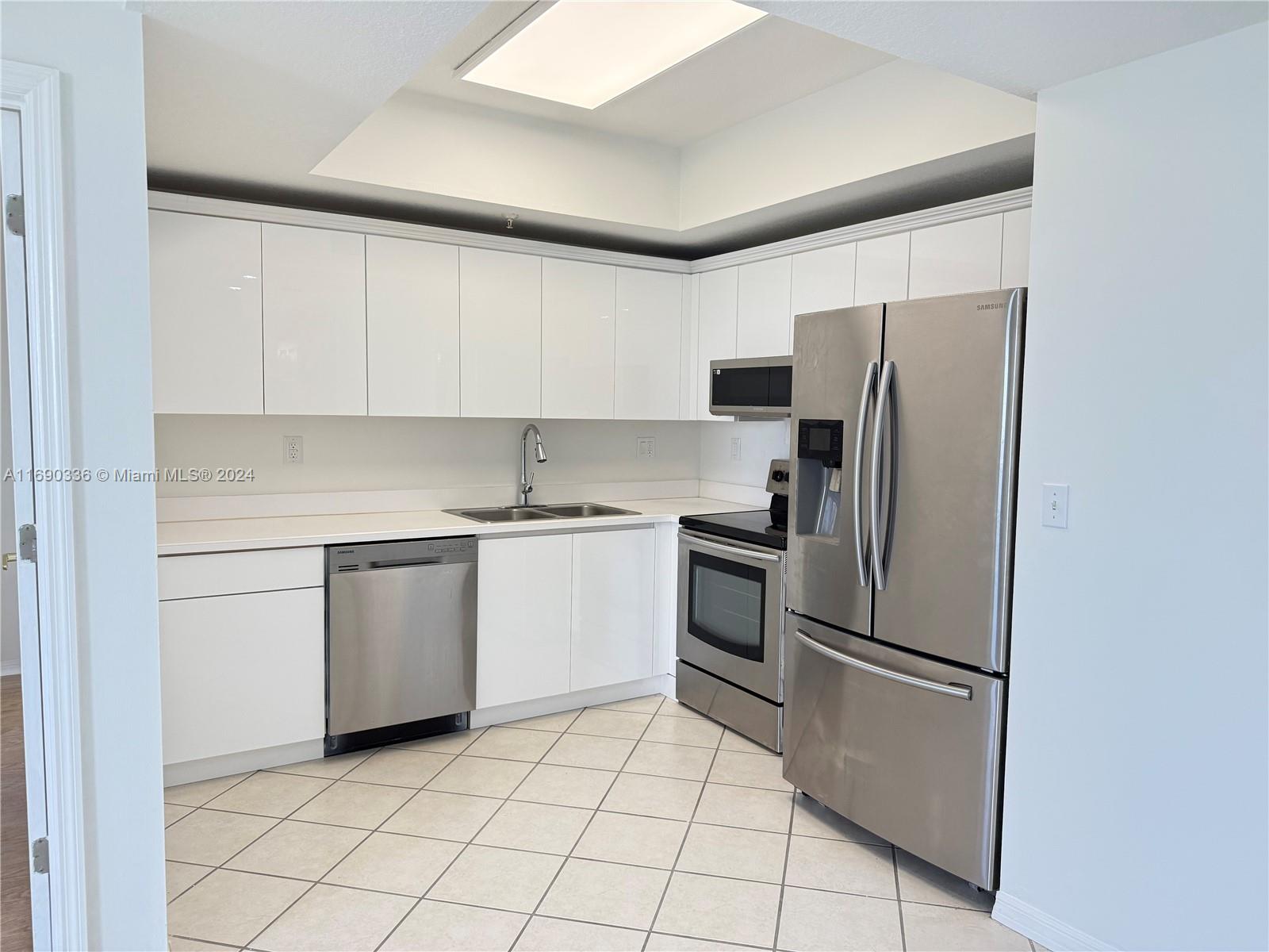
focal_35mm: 24
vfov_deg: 56.8
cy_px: 476
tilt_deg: -5.4
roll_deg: +0.0
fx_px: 880
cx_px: 634
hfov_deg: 71.6
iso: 200
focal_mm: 6.76
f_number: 1.78
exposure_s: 1/204
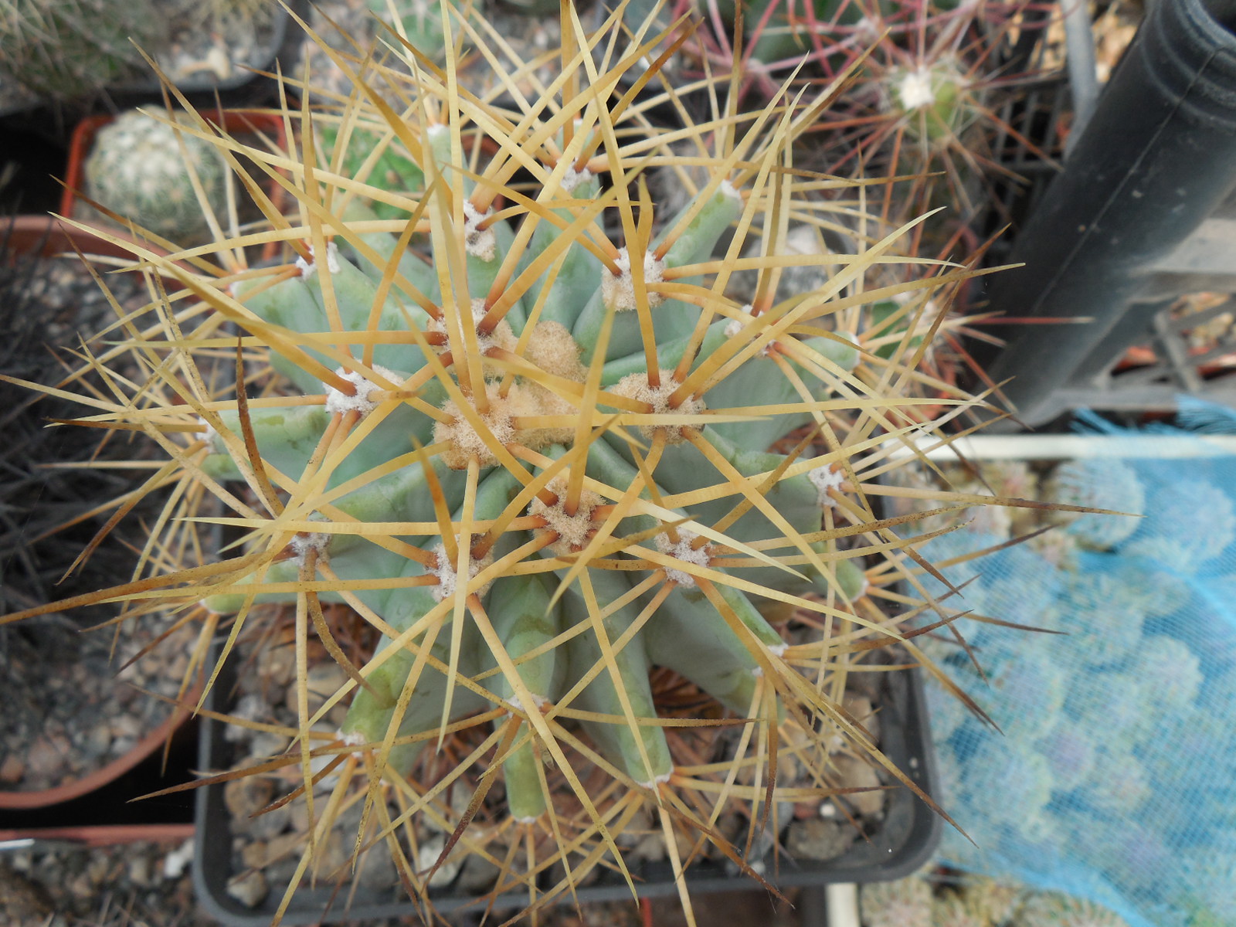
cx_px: 618
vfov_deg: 45.4
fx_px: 1107
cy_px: 464
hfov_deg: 58.4
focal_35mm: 31
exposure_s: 1/160
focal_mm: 5.6
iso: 125
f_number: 3.6
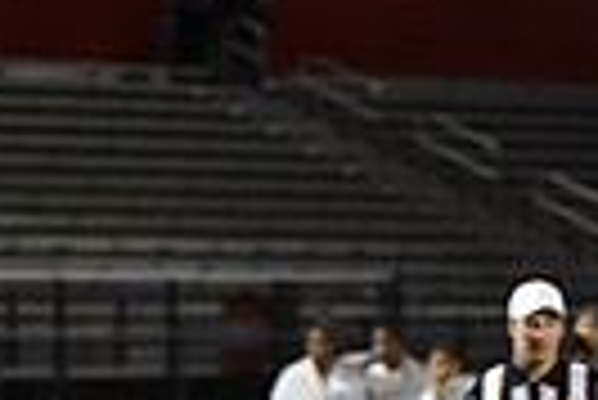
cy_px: 622
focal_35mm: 479
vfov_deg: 2.9
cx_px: 661
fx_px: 7965
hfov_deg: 4.3
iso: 5000
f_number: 2.8
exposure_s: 1/640
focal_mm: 110
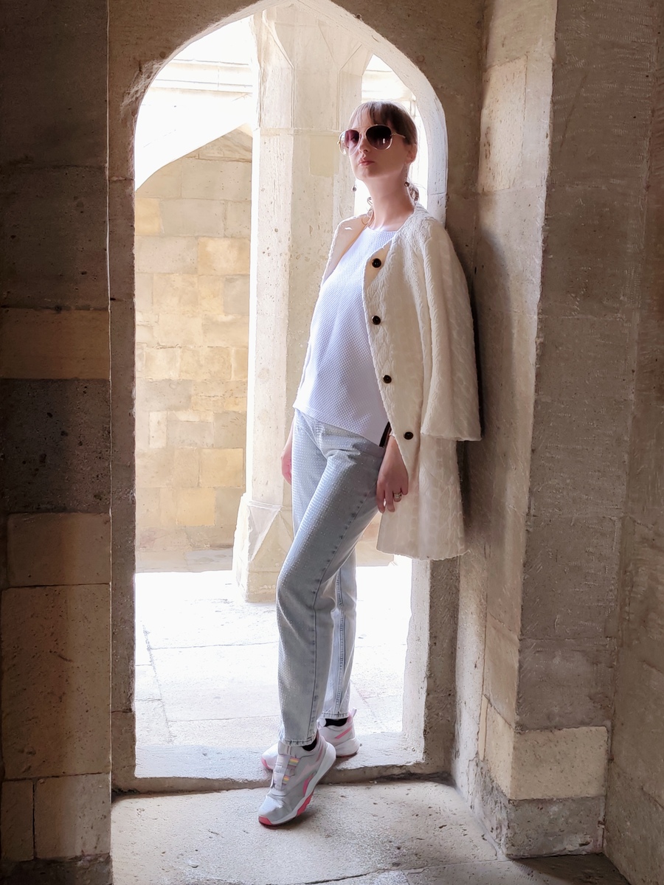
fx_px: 1176
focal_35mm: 46
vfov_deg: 41.2
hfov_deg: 31.5
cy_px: 442
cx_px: 332
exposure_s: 1/100
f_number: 1.65
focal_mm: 6.19
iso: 100
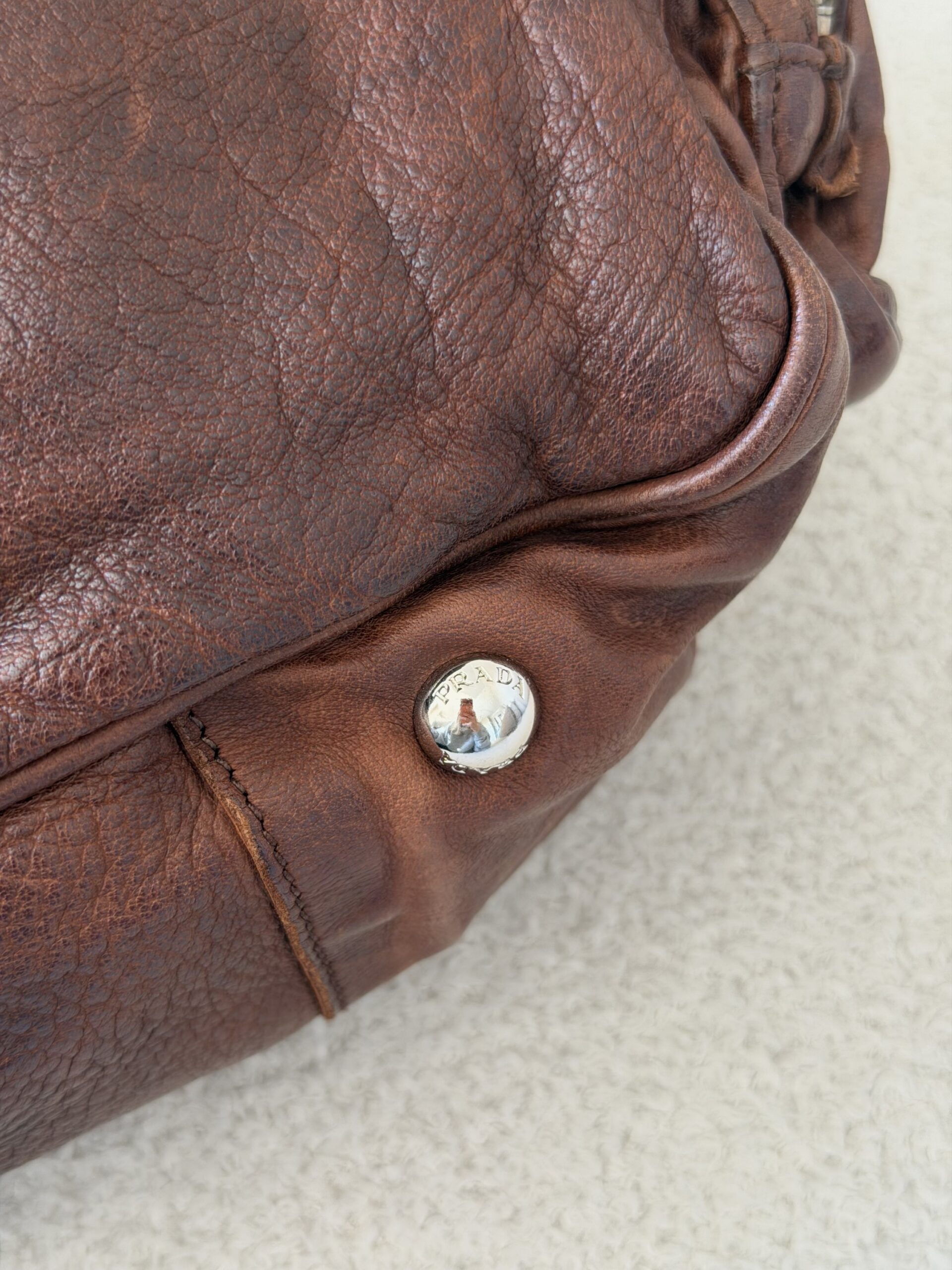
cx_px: 476
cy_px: 635
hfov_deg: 30.3
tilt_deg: -64.2
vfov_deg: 39.7
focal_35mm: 48
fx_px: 1760
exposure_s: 1/60
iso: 100
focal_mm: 6.76
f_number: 1.78
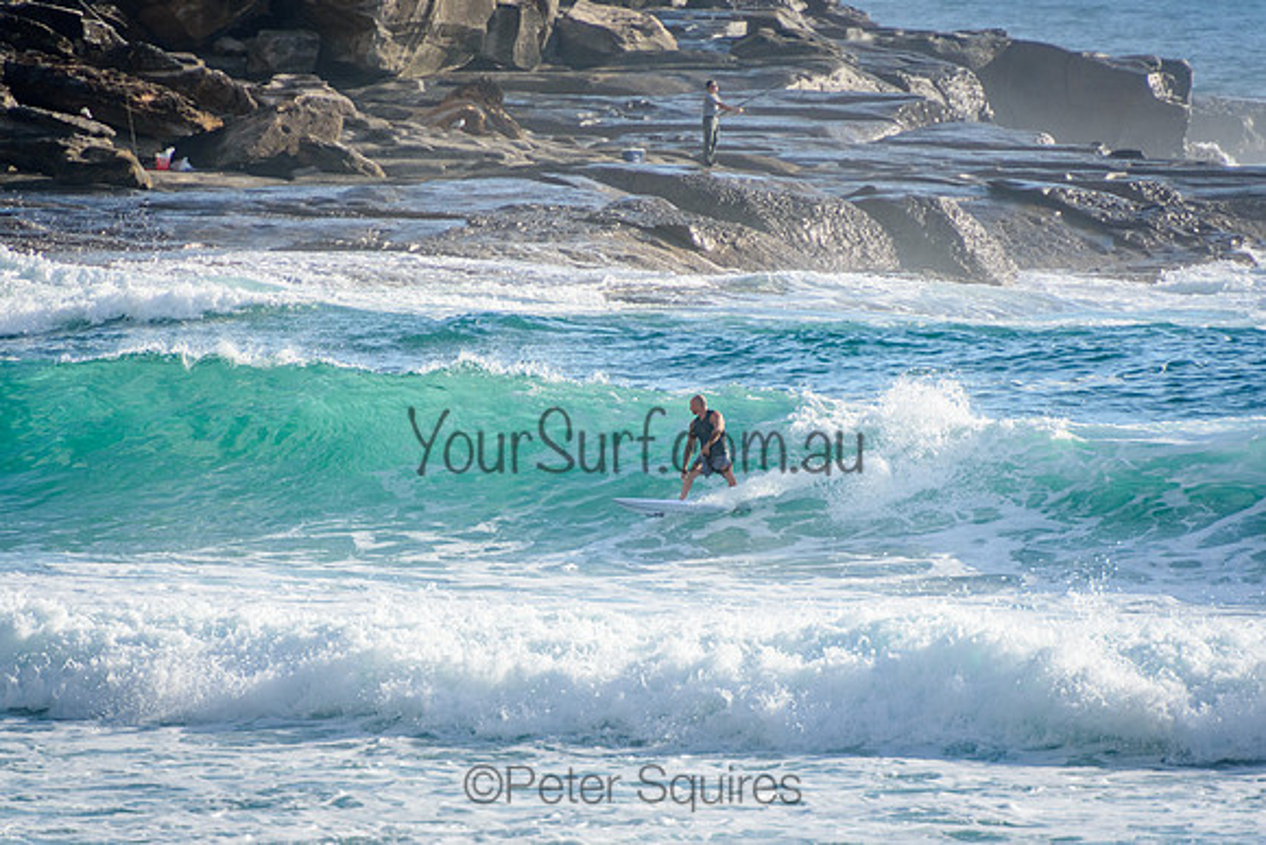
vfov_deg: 2.3
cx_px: 633
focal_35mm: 611
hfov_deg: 3.4
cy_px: 422
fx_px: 21474
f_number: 5.6
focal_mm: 400
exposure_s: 1/2000
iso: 360
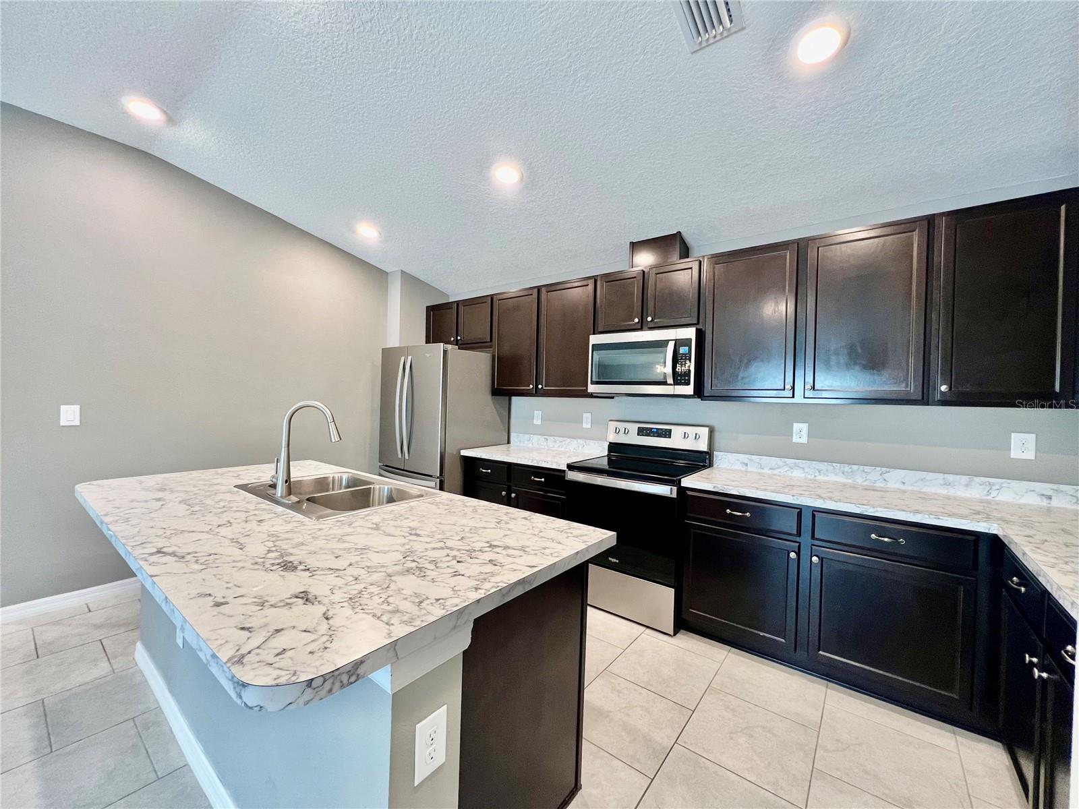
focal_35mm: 13
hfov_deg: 106.2
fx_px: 405
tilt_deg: -1.4
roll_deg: -1.1
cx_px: 540
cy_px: 404
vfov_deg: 89.9
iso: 250
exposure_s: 1/60
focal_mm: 1.57
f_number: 1.8
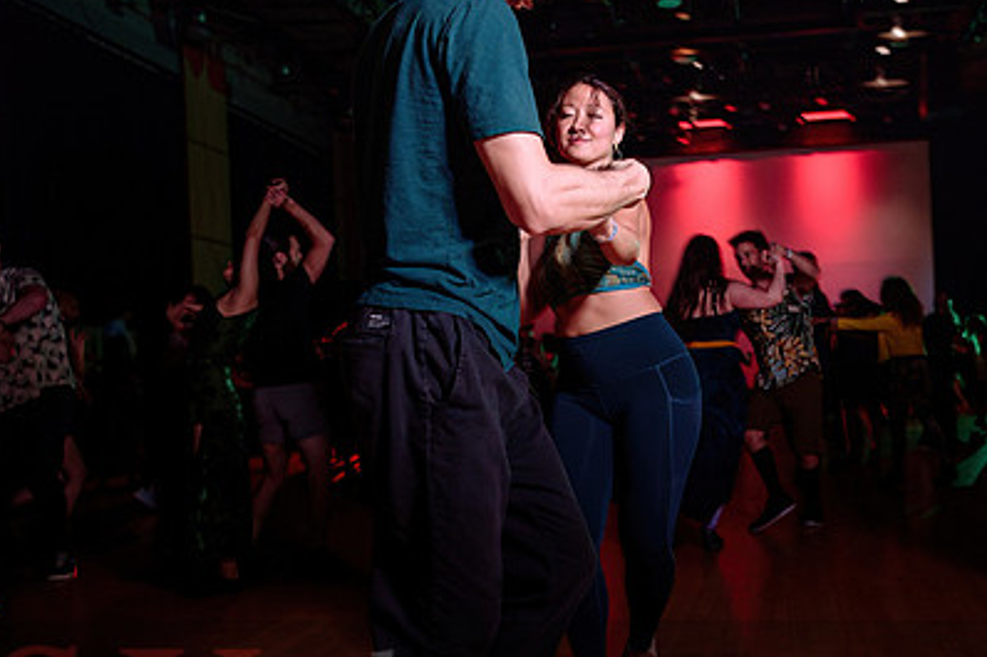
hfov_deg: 52.7
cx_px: 704
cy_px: 363
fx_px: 959
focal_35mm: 35
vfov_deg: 37.8
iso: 1000
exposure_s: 1/60
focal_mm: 24
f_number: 2.8
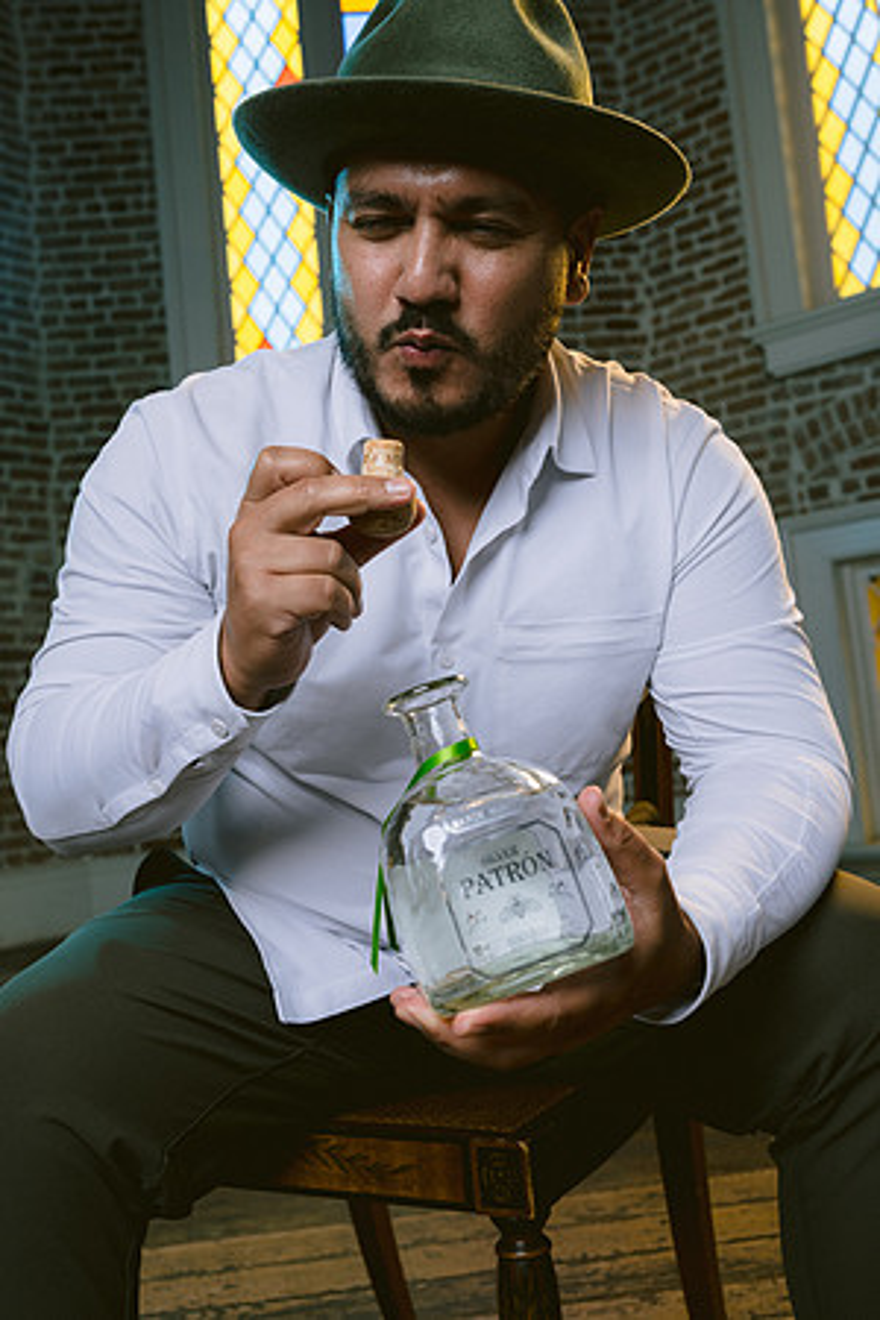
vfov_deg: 54.4
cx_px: 440
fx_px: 1283
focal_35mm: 35
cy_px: 660
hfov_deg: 37.9
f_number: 5.6
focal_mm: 35
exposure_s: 1/125
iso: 200
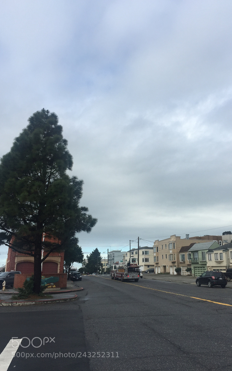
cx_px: 137
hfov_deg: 40.5
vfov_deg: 61.2
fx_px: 314
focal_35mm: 31
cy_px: 186
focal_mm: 4.15
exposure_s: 1/1412
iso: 32
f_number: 2.2
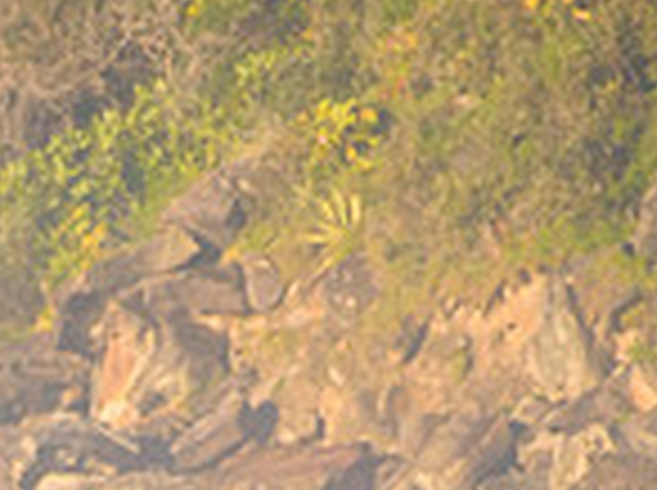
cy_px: 845
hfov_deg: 0.8
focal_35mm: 2349
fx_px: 44510
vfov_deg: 0.6
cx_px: -120
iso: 250
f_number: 5.6
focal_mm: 500
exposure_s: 1/1600
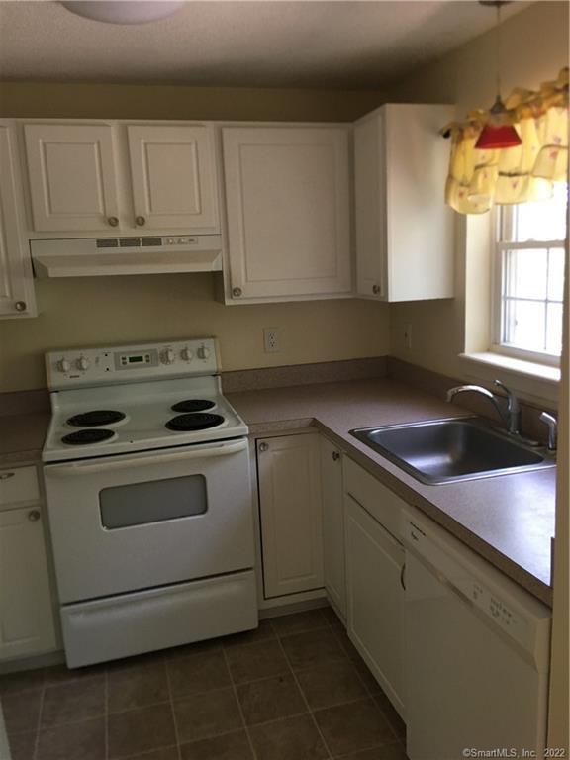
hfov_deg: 48.2
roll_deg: +1.5
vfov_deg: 61.7
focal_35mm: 29
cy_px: 380
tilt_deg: -9.6
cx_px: 285
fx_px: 637
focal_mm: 4.15
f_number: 2.2
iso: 50
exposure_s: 1/15
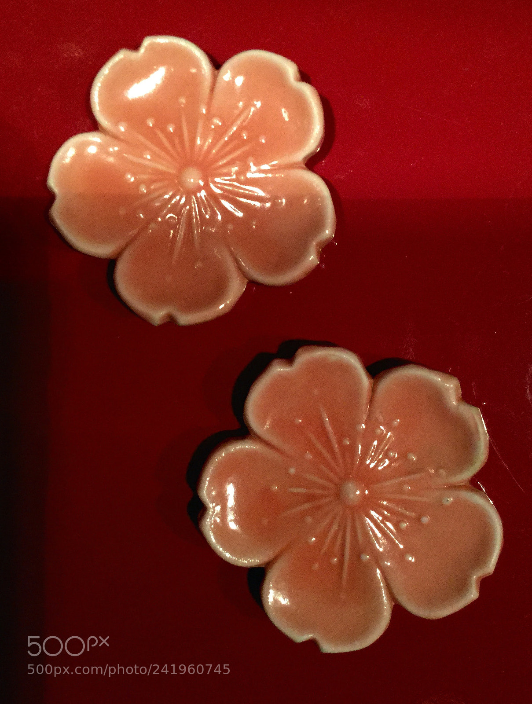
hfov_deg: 45.6
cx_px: 266
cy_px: 352
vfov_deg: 58.2
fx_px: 632
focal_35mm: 31
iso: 200
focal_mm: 3.3
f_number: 2.4
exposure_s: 1/20
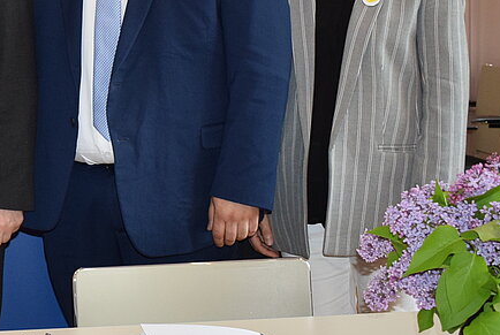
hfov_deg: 16.5
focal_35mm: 116
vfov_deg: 11.8
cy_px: 19
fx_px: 1614
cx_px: -175
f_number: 5
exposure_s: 1/100
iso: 800
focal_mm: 28
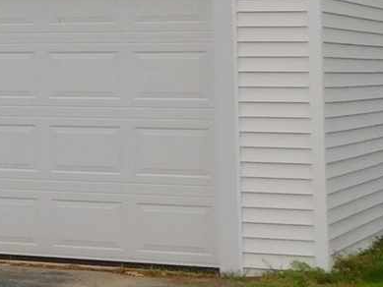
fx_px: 1749
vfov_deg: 9.3
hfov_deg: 10.5
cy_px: -43
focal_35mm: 158
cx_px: -589
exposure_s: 1/1250
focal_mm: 5.3
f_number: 3.2
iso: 125
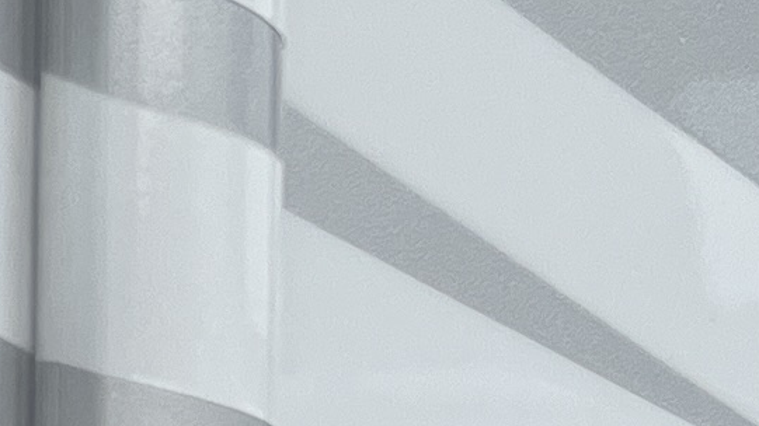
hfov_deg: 9.1
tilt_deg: -3.8
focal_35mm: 211
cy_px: 563
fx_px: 4245
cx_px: -1087
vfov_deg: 5.7
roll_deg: -0.3
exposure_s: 1/1992
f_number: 1.6
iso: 50
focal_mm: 5.1
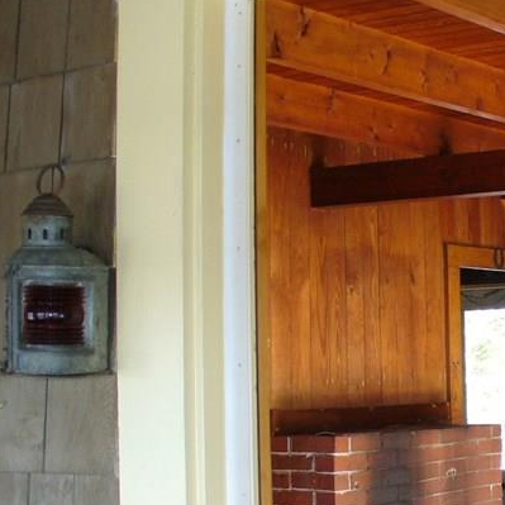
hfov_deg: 19.8
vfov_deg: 20.6
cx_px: 539
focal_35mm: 84
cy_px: 338
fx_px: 1386
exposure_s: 1/30
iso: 100
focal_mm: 6.1
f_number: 2.8
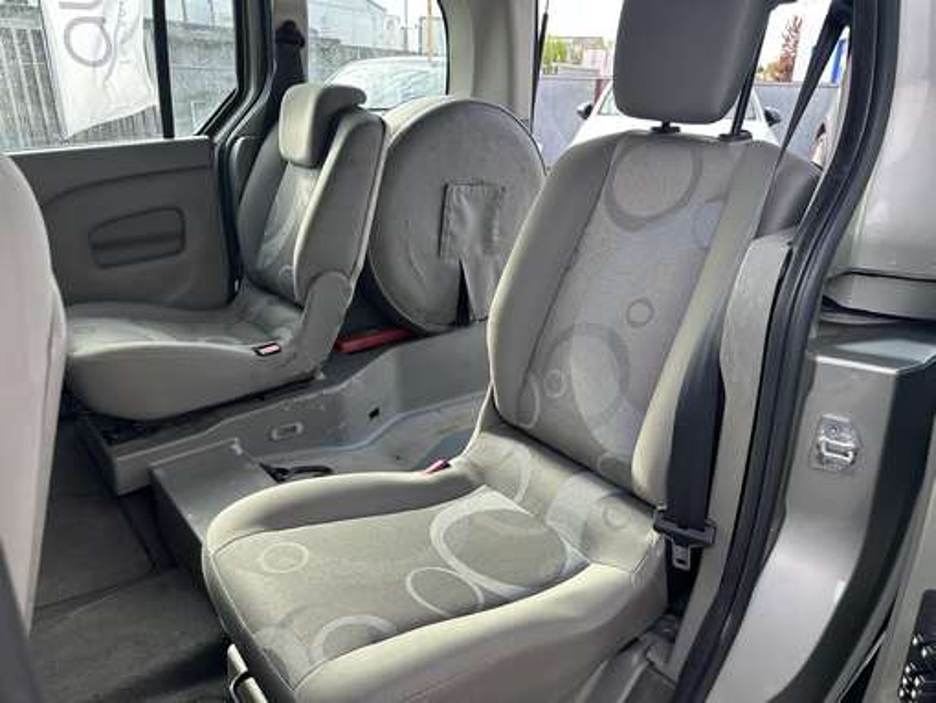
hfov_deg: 71.6
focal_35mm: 24
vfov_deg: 56.9
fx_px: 649
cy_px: 352
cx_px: 468
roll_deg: -1.5
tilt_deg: -21.9
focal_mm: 6.86
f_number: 1.78
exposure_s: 1/309
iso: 80
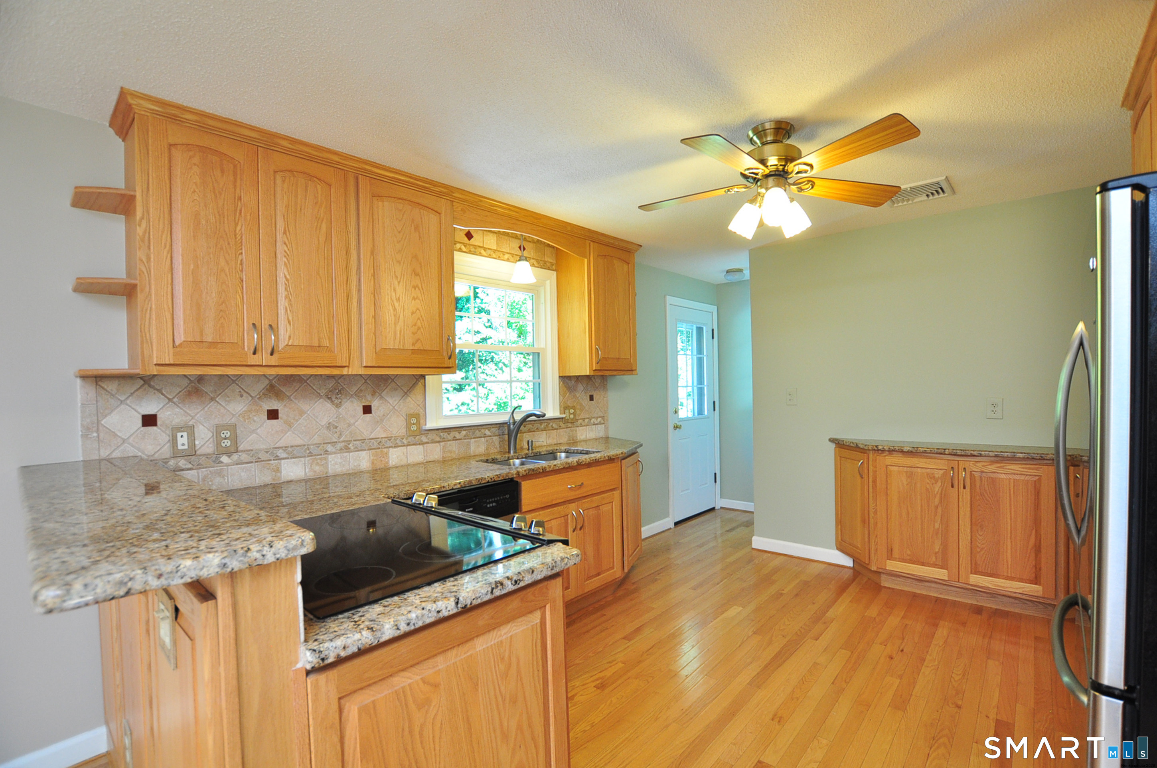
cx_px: 578
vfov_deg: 77.2
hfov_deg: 100.5
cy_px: 384
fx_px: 481
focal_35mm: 15
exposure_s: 1/60
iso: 640
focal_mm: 10
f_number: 4
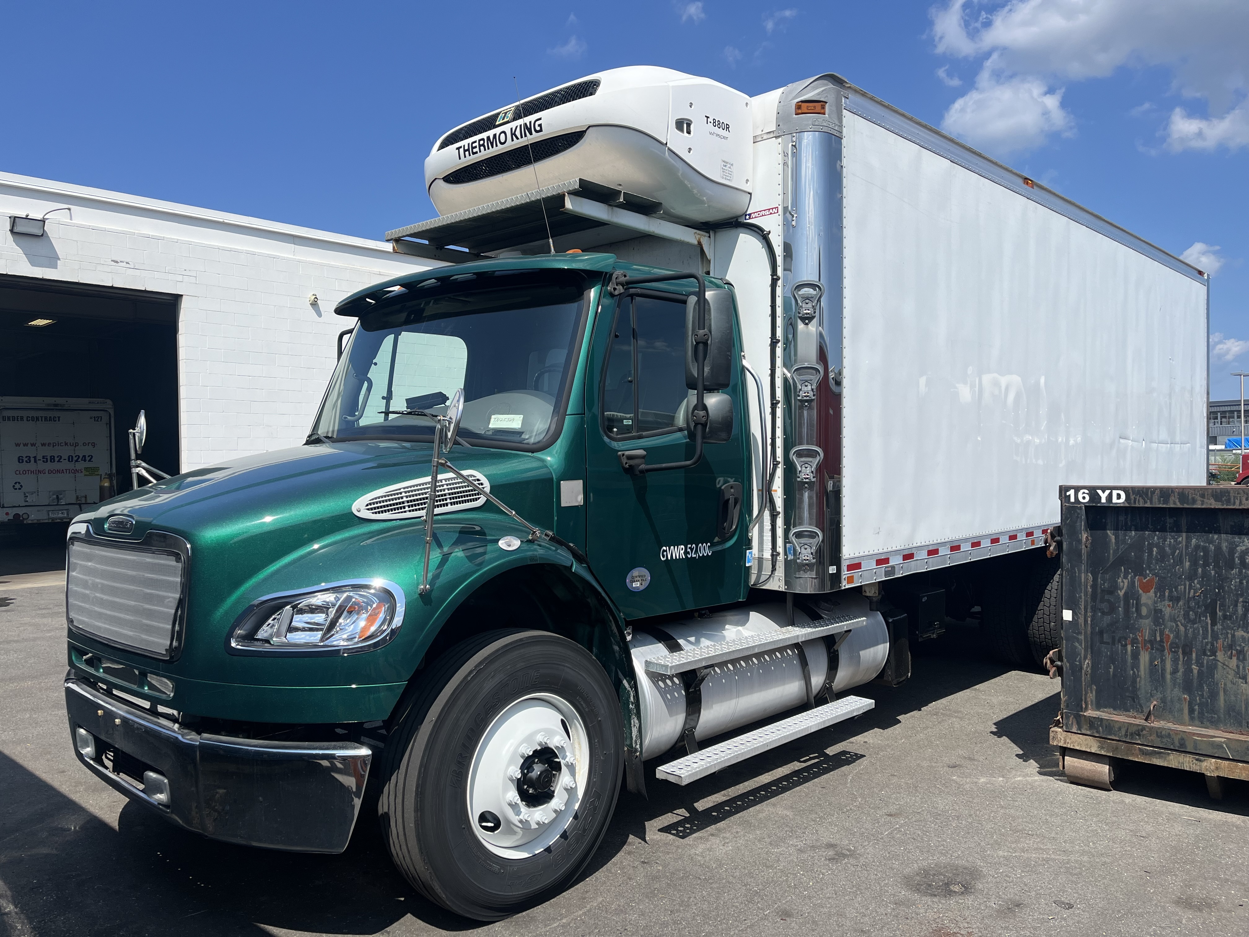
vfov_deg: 53.1
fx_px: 938
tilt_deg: -0.3
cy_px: 468
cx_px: 624
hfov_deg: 67.3
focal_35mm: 26
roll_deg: +1.0
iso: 50
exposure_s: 1/4854
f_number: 1.6
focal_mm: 5.1
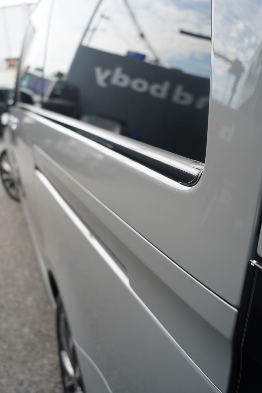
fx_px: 371
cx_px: 131
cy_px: 196
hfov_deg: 38.9
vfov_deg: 55.8
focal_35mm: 34
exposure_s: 1/160
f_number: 4.5
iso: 400
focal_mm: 34
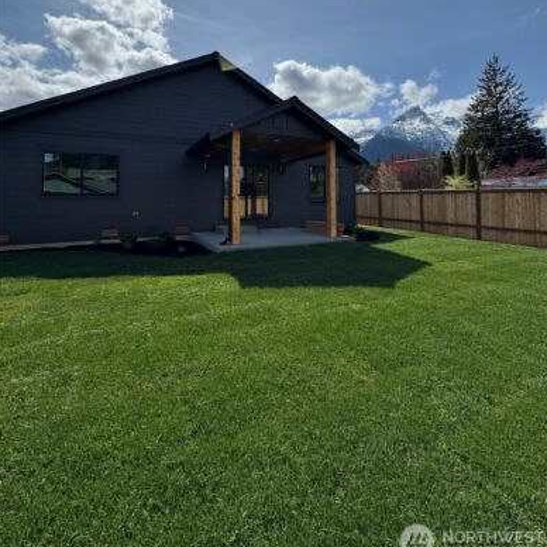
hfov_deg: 84.0
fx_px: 304
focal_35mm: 17
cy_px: 190
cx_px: 278
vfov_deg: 81.6
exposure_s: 1/3906
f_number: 2.2
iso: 40
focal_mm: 2.22
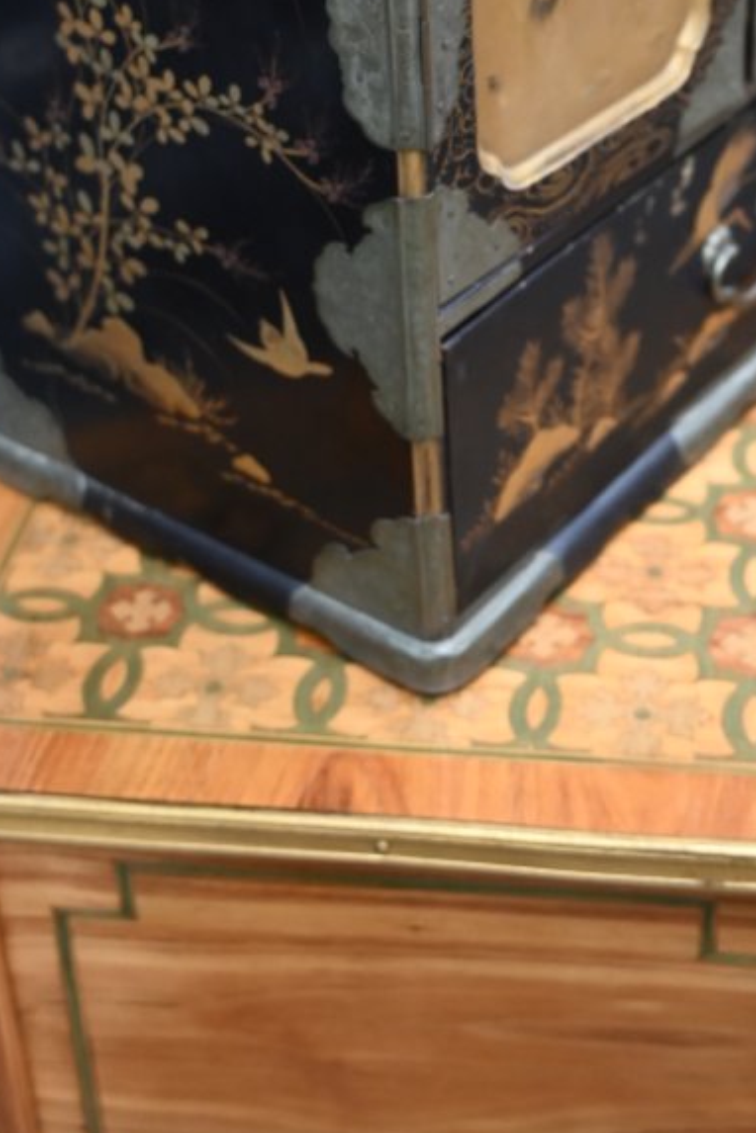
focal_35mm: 68
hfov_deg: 20.1
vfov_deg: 28.5
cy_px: 69
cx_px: 511
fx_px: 2127
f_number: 3.5
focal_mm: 21.5
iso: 400
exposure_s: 1/200
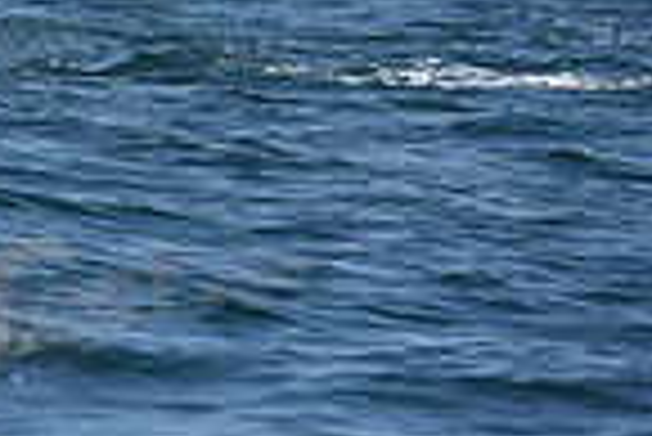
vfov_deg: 1.7
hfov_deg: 2.6
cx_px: -558
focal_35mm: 802
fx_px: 14539
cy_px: -299
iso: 250
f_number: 8
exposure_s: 1/1250
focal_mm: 200
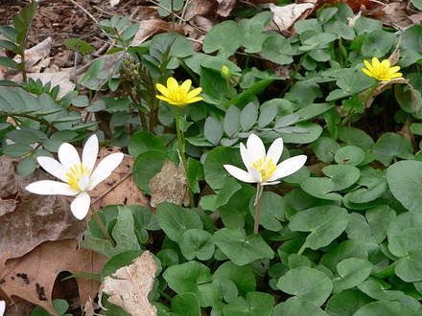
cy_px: 158
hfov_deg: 42.1
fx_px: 549
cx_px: 211
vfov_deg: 32.2
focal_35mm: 45
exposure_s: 1/160
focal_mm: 7.5
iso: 80
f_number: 3.7
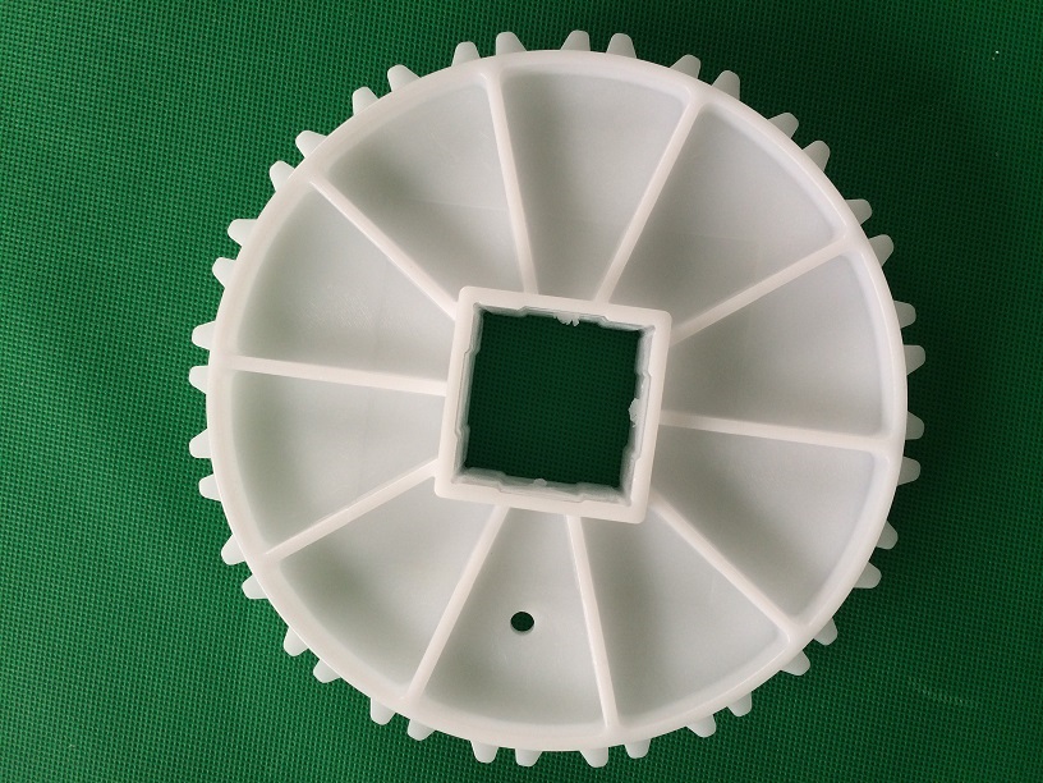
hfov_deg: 60.0
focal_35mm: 30
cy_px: 392
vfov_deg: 46.8
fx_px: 904
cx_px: 522
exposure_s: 1/100
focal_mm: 4.12
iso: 64
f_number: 2.2
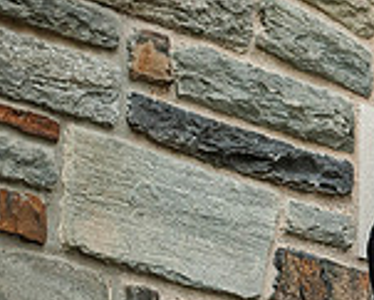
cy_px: 74
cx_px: 656
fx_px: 5372
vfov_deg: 3.2
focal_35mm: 485
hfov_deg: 4.0
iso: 1600
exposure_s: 1/5000
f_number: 2.8
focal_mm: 135
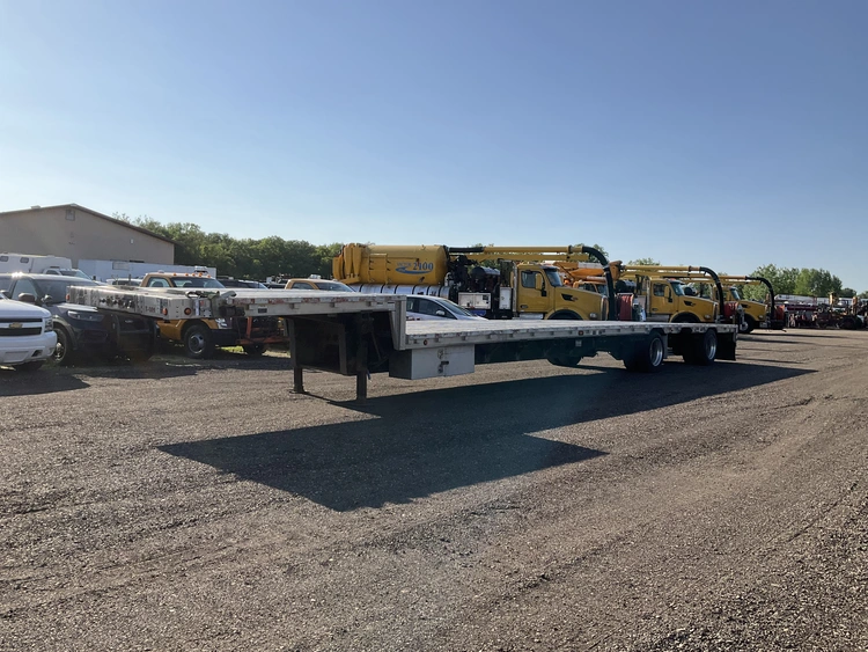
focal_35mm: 29
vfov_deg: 48.3
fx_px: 727
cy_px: 326
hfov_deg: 61.6
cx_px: 434
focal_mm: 3
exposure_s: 1/2667
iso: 25
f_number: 1.8
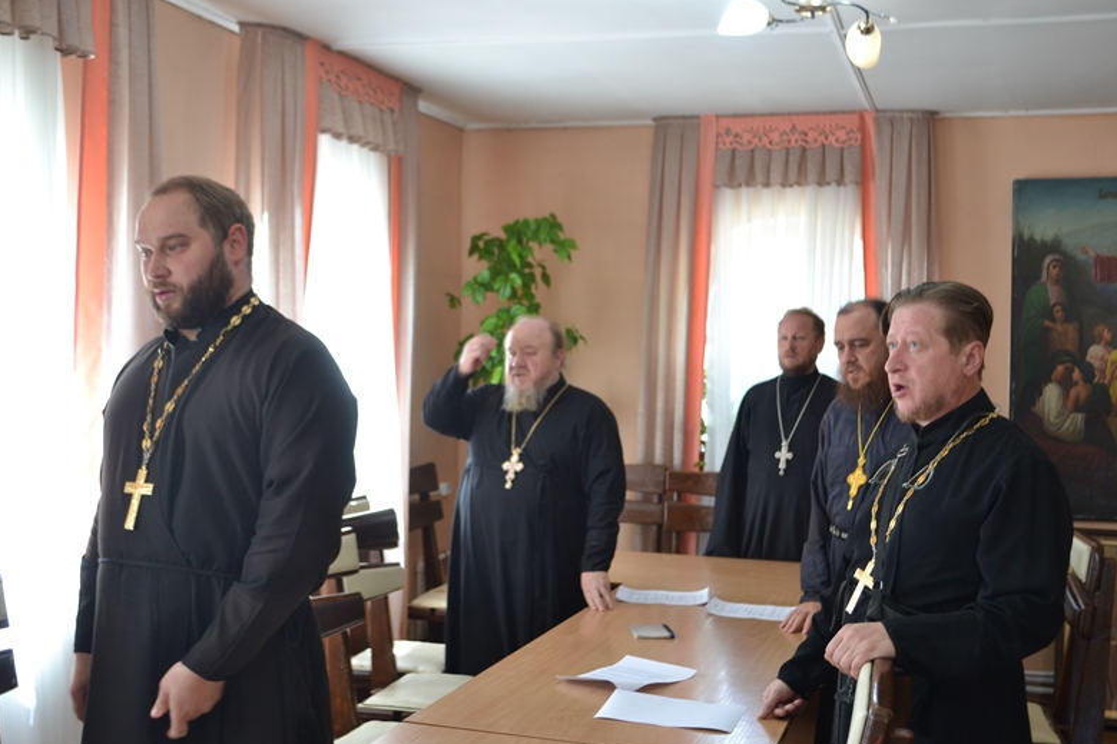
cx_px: 547
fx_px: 1241
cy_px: 378
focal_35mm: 40
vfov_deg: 33.4
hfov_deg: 48.5
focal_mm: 26
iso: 400
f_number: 5
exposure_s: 1/40
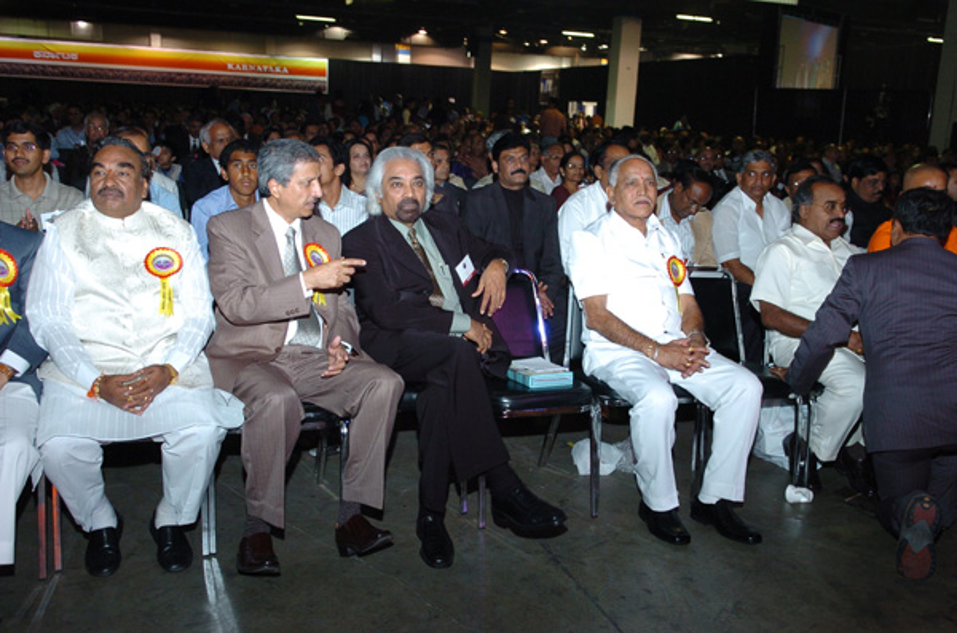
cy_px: 316
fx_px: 915
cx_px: 478
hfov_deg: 55.2
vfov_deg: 38.2
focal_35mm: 34
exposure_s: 1/10
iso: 400
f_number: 4
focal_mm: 23
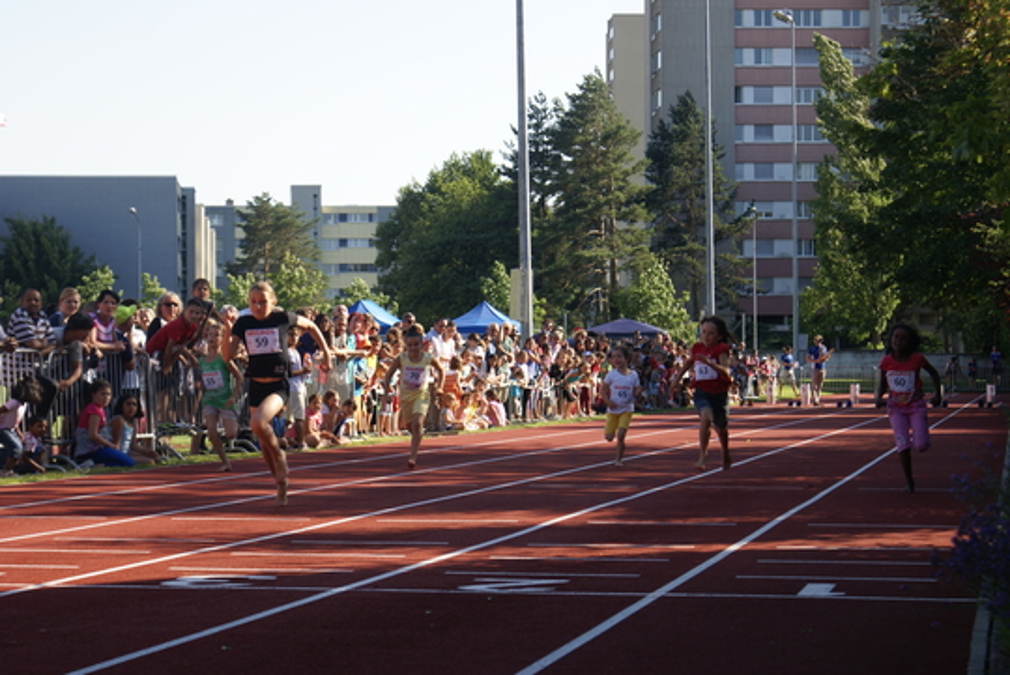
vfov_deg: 15.2
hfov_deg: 22.6
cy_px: 338
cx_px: 505
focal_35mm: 90
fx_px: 2527
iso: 100
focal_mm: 60
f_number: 5.6
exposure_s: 1/250
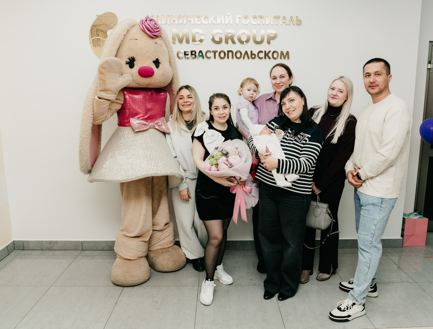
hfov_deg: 63.1
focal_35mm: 28
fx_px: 353
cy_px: 170
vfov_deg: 50.0
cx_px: 222
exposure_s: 1/160
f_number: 4
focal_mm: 24
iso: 160
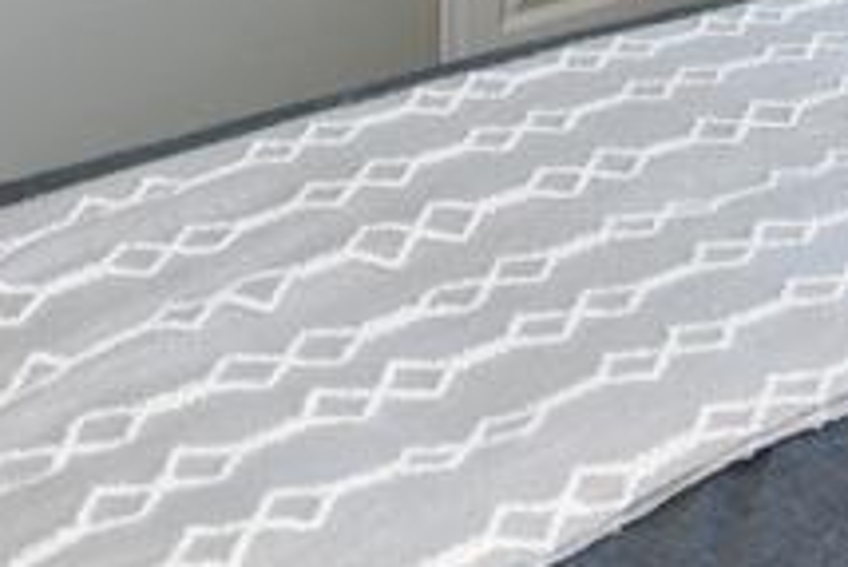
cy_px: -577
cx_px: 464
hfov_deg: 23.6
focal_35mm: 86
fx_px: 2027
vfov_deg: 13.5
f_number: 4
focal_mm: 12
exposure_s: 1/60
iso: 220
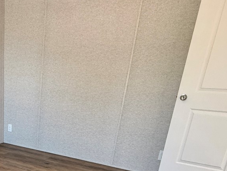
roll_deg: -1.7
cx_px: 28
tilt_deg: -23.0
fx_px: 256
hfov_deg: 44.1
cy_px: 184
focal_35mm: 39
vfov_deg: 32.7
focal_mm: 2.22
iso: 160
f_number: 2.2
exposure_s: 1/120
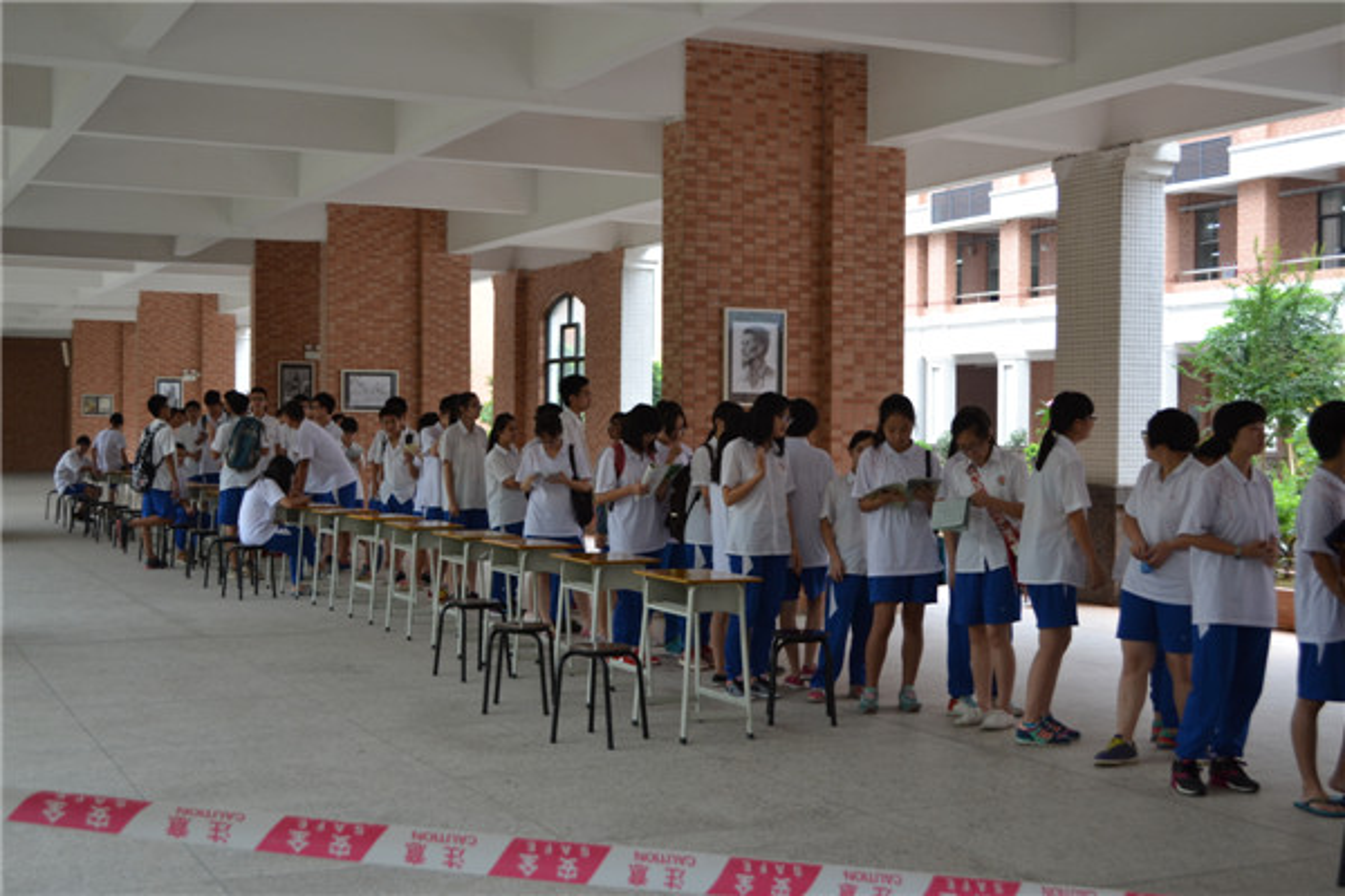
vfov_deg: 29.9
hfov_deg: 43.6
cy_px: 448
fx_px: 1681
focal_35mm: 45
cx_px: 672
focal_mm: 30
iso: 400
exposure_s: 1/80
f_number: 4.5
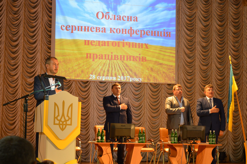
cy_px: 82
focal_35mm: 82
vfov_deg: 16.5
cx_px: 124
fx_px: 566
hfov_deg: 24.6
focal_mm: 55
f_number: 5.6
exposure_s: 1/15
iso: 900
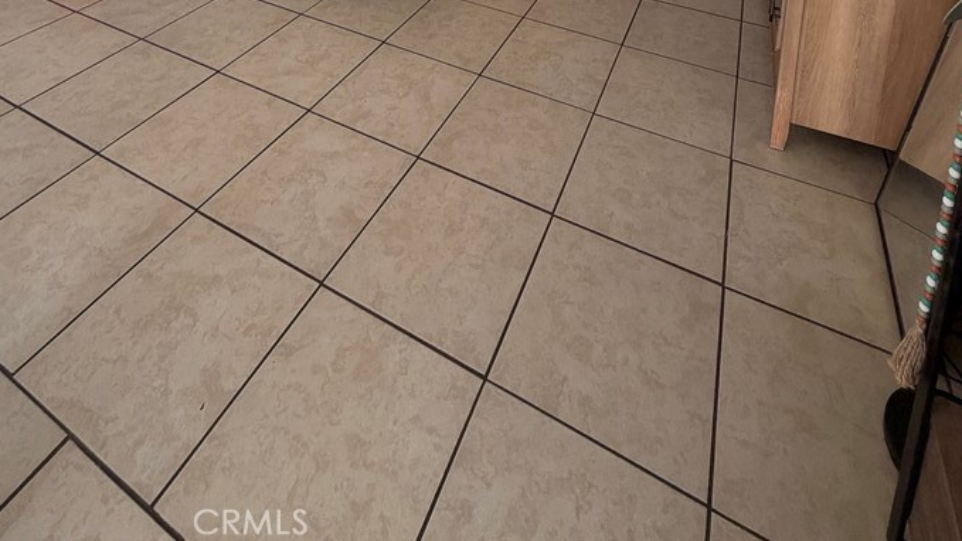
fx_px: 587
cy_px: -183
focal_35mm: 23
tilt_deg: -10.9
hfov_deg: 78.7
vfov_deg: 33.7
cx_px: 483
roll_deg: -1.4
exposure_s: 1/121
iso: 250
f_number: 2.2
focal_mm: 2.22
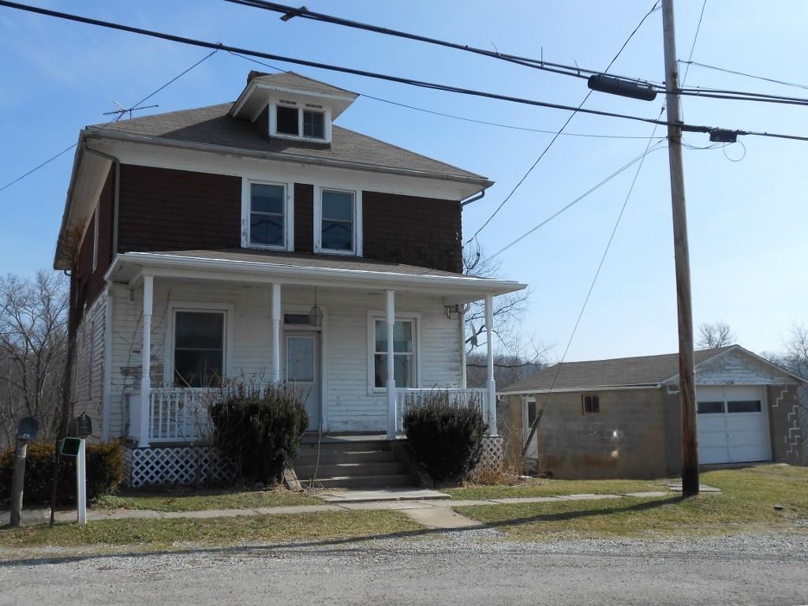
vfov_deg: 41.8
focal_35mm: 34
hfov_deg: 54.0
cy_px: 303
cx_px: 404
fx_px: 794
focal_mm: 6
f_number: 3.9
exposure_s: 1/800
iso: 80
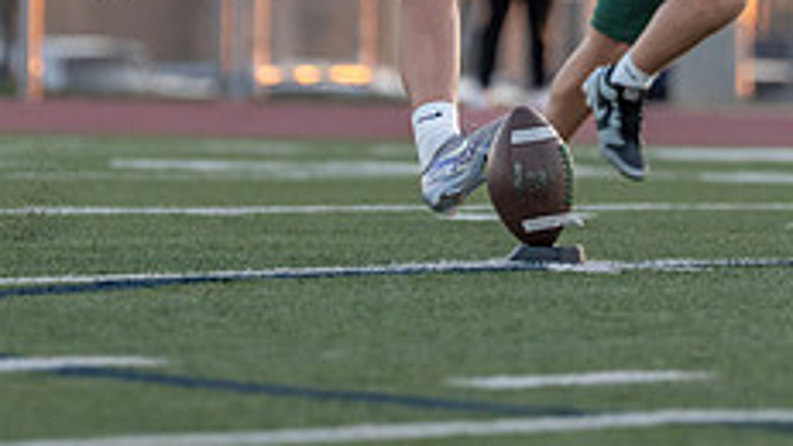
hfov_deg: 2.8
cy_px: -204
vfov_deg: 1.6
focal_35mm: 780
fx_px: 16403
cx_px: 490
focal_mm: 200
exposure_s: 1/1600
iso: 800
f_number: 2.8
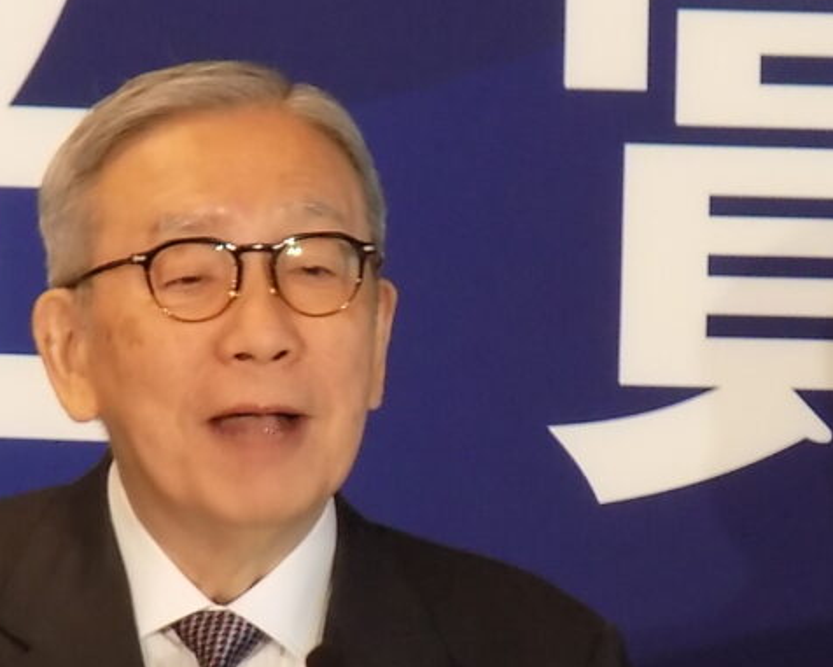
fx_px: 27149
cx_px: 231
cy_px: 530
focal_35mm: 1101
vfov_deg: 1.4
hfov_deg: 1.8
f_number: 5.9
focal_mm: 95.4
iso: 400
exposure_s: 1/8
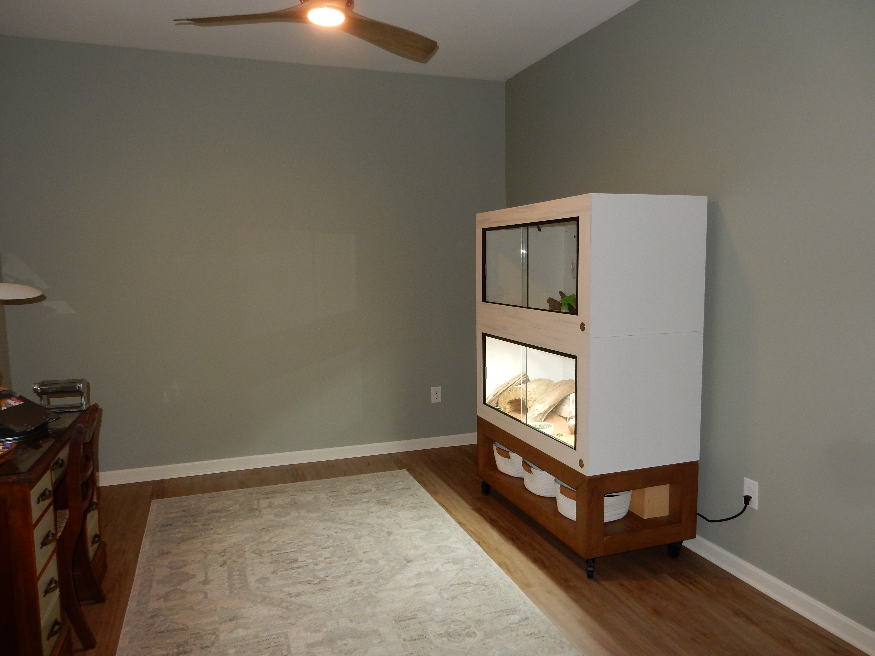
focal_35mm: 25
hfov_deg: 69.4
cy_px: 328
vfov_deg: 54.9
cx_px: 438
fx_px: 632
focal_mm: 4.5
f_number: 3.7
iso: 220
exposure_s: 1/30
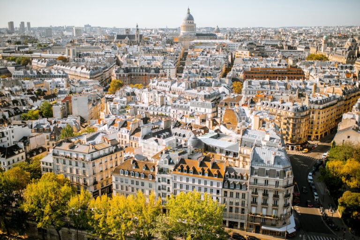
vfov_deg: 37.9
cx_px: 180
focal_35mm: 35
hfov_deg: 54.4
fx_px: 350
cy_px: 120
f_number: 1.8
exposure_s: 1/4000
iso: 100
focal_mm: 35
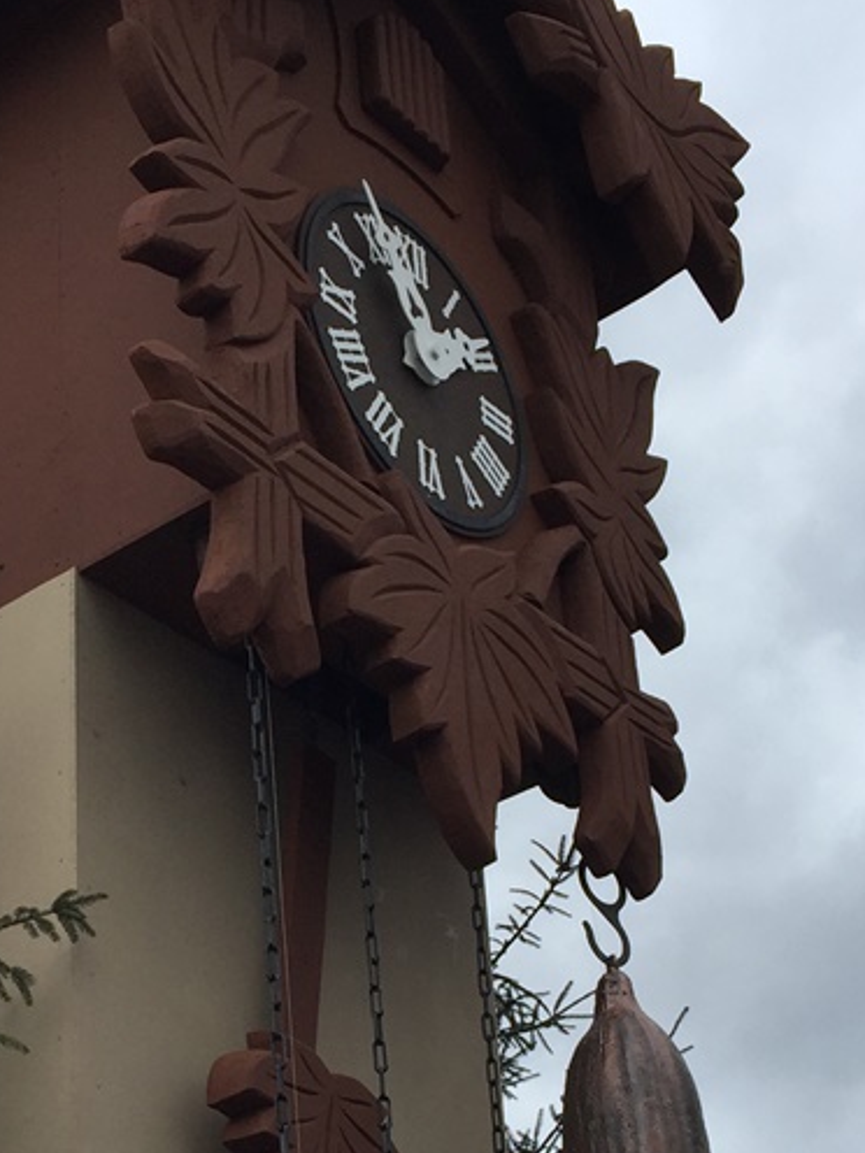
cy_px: 917
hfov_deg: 18.8
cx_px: 253
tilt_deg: +26.5
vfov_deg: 24.6
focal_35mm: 78
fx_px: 2599
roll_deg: +2.6
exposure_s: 1/920
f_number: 2.2
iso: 32
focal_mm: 4.15
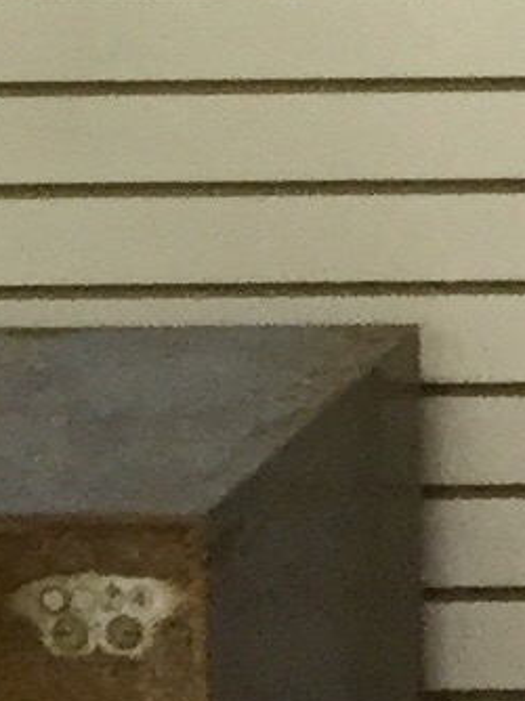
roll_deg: +0.5
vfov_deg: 6.4
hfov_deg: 4.7
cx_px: 1399
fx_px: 6135
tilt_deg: -0.3
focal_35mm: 303
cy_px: -697
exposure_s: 1/30
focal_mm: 3.3
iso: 80
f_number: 2.4
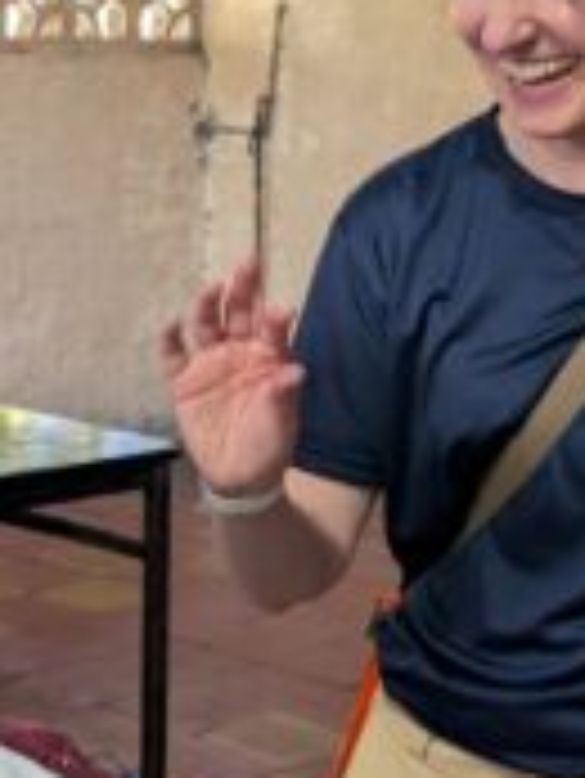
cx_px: -72
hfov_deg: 16.1
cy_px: 193
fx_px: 2003
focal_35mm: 89
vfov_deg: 21.8
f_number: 1.68
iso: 713
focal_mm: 6.9
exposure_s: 1/86.3
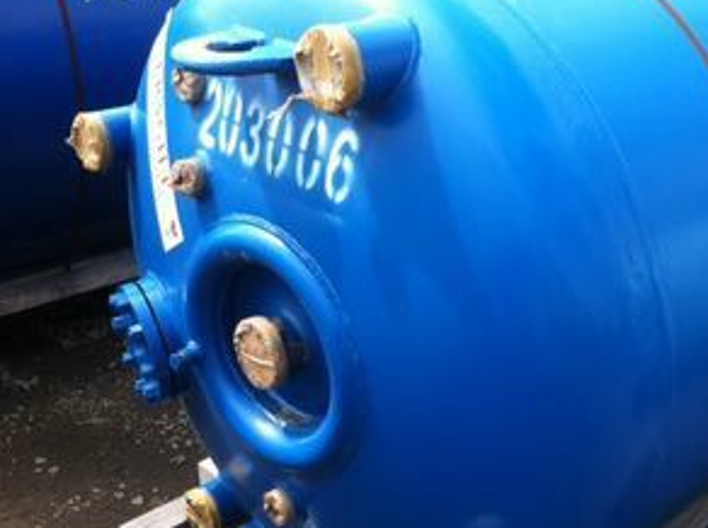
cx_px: 439
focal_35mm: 48
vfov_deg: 30.2
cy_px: 292
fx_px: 980
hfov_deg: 39.5
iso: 80
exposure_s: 1/464
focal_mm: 3.85
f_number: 2.8
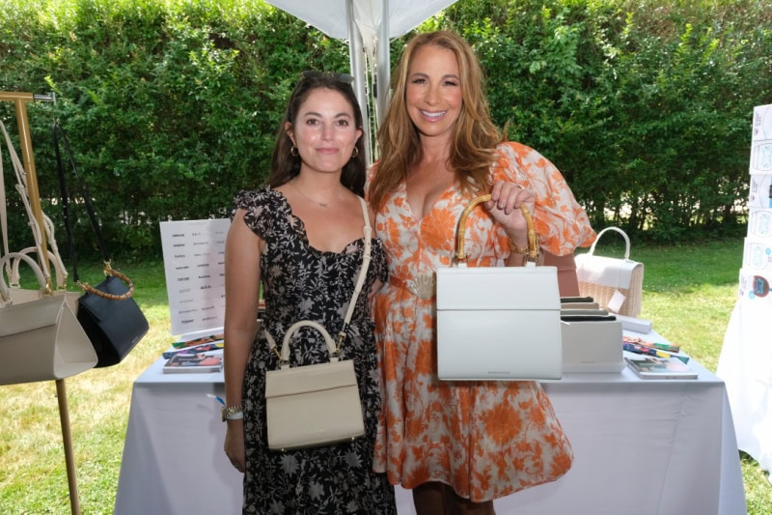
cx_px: 386
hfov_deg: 73.8
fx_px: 515
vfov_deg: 53.1
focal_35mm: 24
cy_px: 258
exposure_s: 1/160
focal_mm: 16
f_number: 8
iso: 640
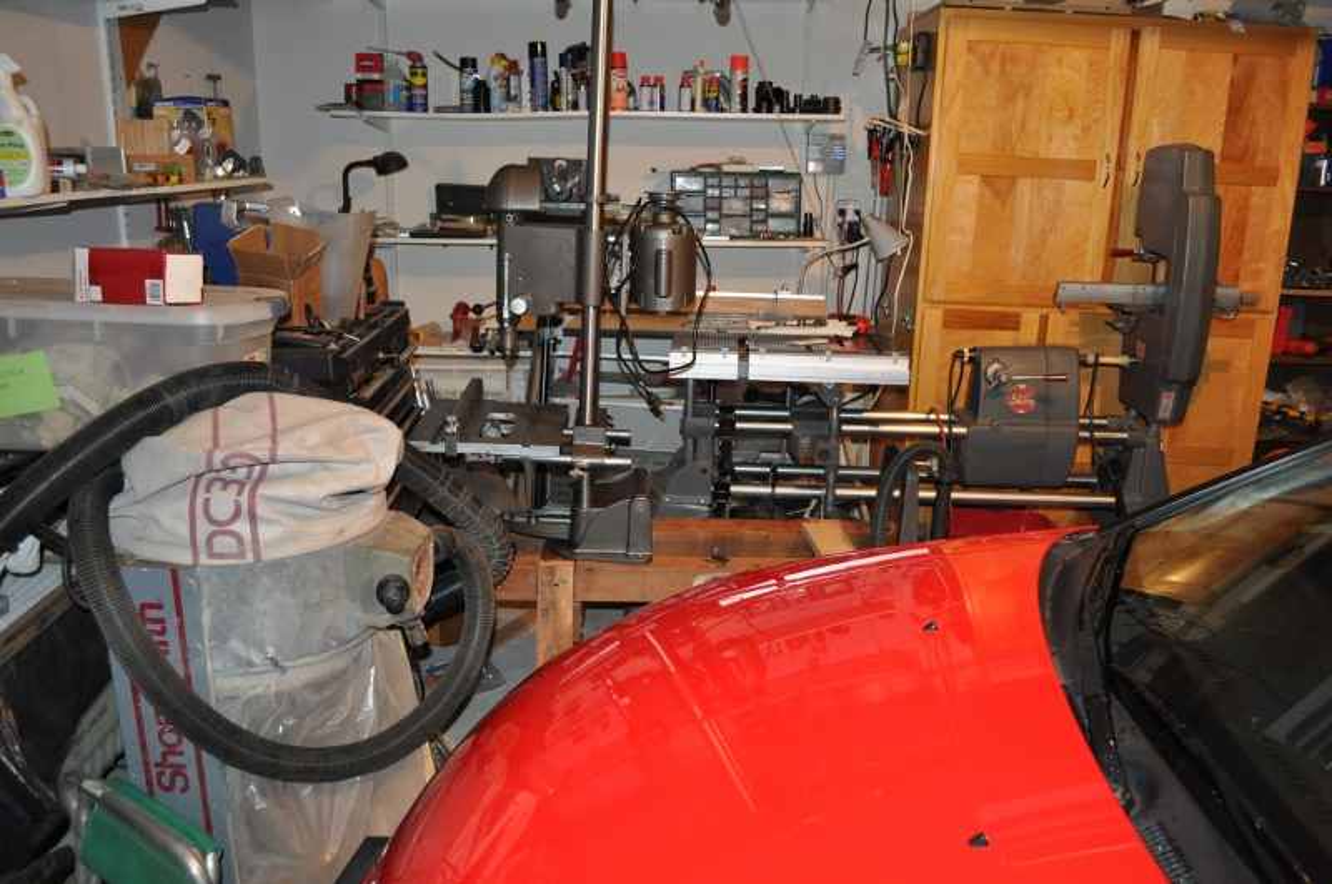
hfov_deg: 67.5
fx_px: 998
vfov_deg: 47.8
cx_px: 666
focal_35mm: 27
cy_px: 442
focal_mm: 18
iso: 800
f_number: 3.5
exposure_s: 1/60
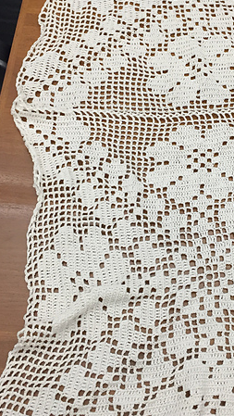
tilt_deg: -63.5
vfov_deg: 45.4
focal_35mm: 45
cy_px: 190
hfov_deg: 26.2
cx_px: 180
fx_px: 496
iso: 50
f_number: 2.2
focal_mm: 4.15
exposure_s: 1/30
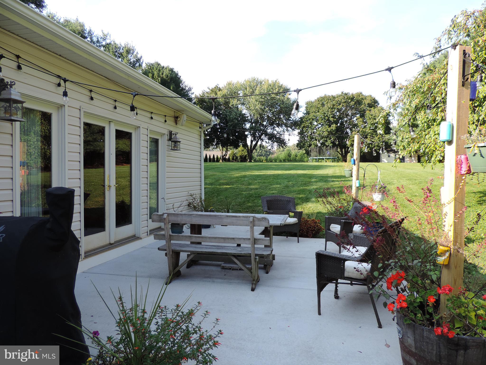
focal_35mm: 24
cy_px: 182
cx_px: 243
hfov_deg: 71.6
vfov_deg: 56.8
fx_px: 337
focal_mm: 4.3
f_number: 3
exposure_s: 1/250
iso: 80
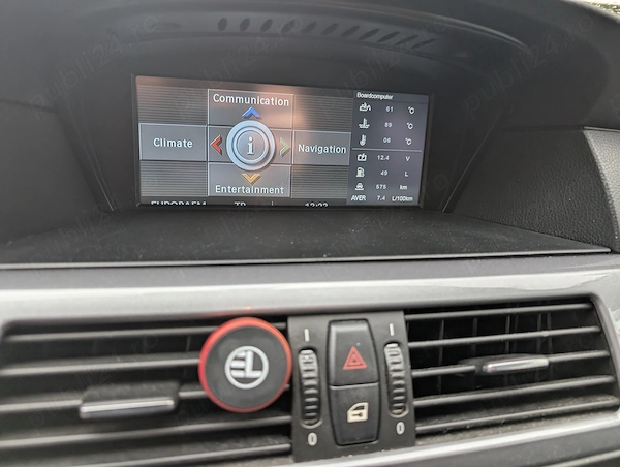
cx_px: 310
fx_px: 431
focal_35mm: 24
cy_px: 234
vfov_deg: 57.0
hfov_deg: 71.5
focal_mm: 6.9
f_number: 1.68
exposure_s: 1/217
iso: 184
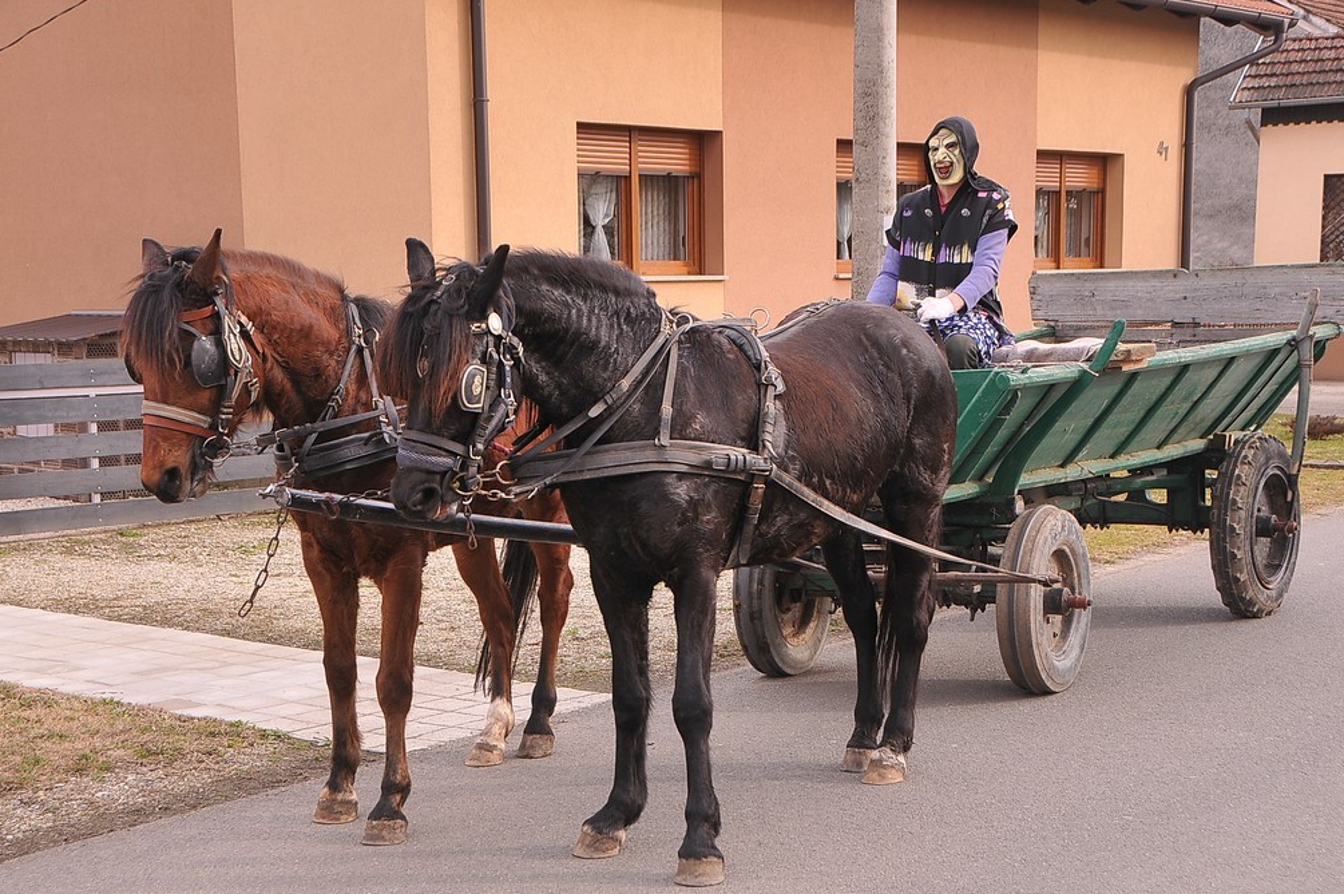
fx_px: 2051
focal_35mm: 55
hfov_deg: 36.3
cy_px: 451
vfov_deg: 24.6
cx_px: 669
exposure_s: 1/160
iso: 250
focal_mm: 36
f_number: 6.3
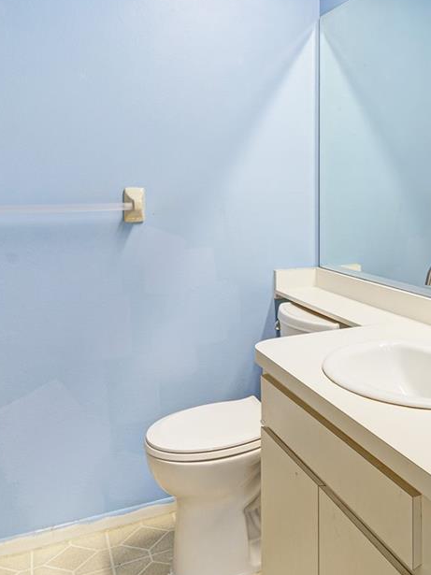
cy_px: 184
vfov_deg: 51.5
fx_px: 581
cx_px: 364
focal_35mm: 35
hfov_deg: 38.6
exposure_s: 1/10
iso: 400
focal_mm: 14
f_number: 9
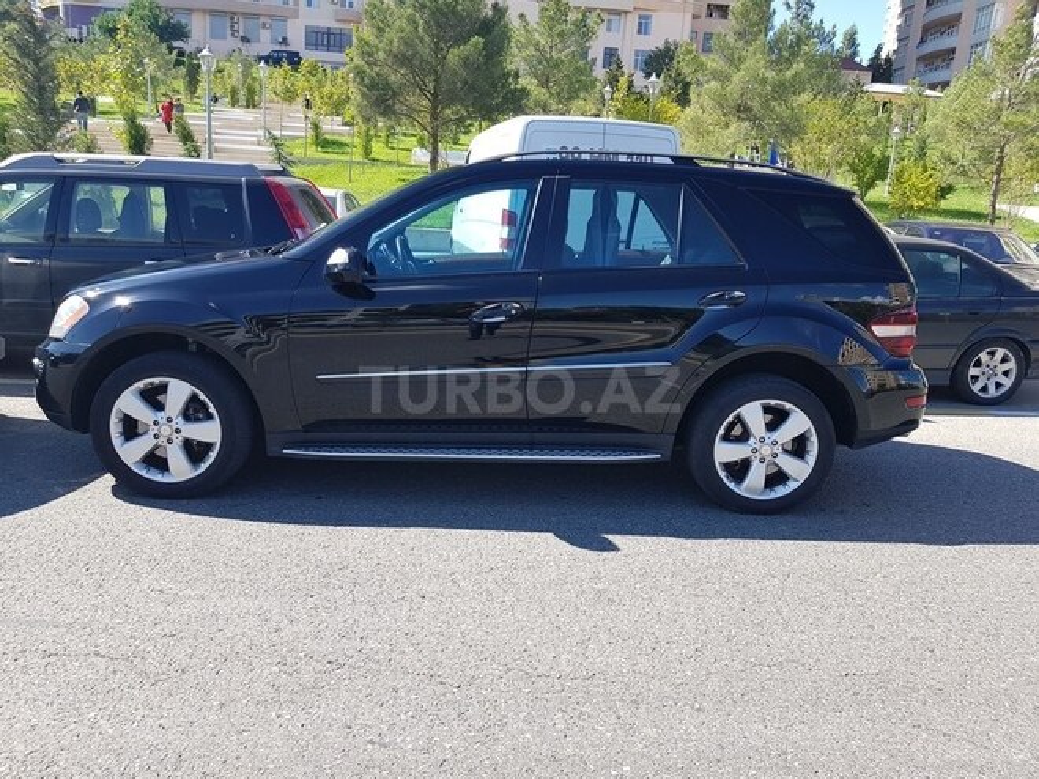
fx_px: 780
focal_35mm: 26
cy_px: 390
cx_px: 520
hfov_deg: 67.3
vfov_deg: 53.1
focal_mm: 4.2
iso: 40
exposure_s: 1/732
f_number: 1.7
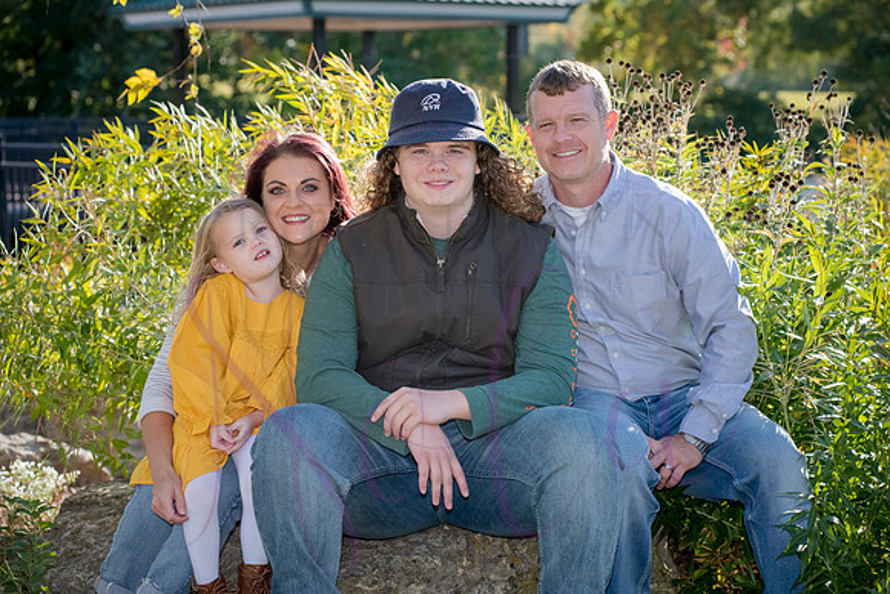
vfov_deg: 17.1
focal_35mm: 80
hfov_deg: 25.4
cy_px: 297
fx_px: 1978
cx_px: 445
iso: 640
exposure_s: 1/800
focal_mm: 80
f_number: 5.6
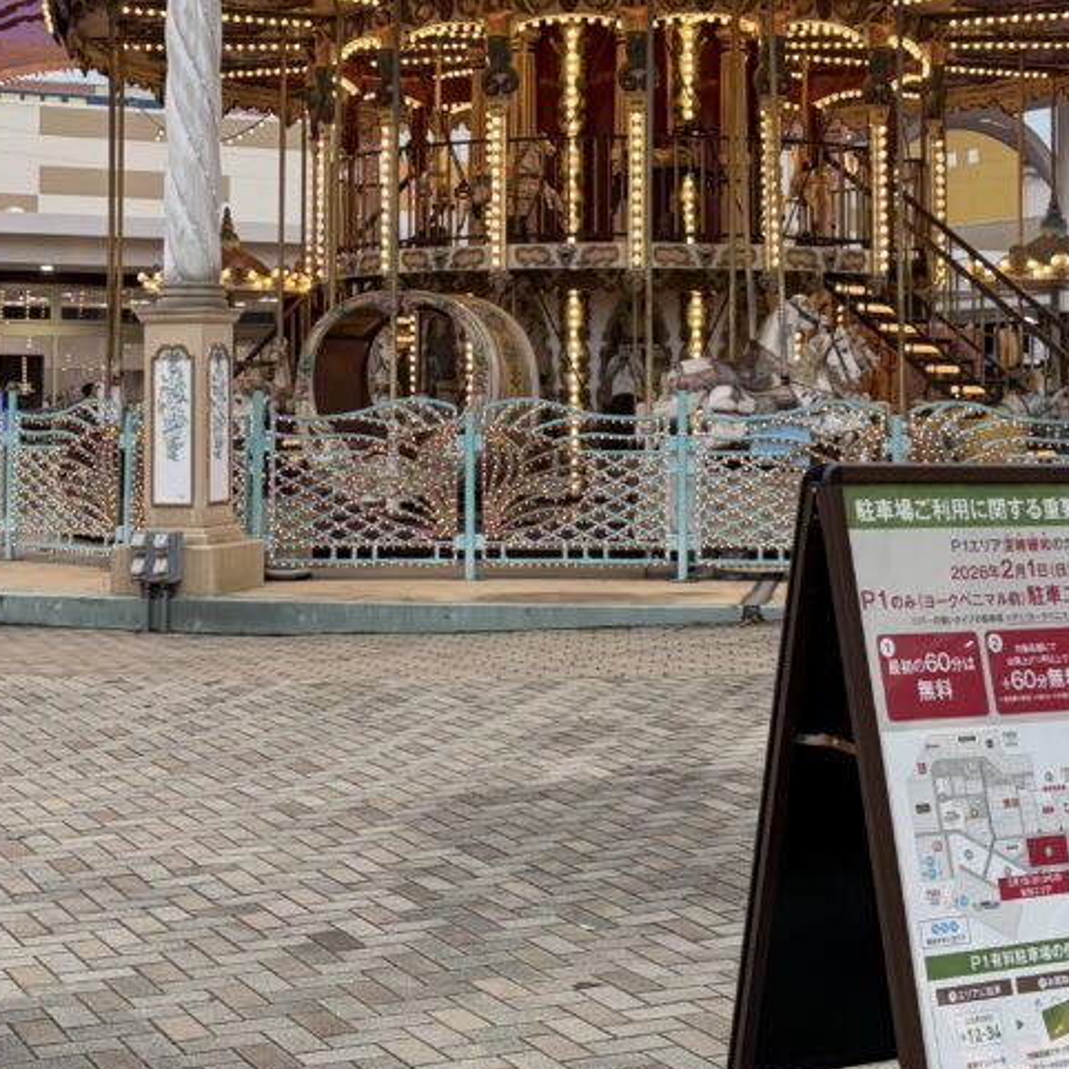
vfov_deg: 27.8
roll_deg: -0.9
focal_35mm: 61
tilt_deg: +2.3
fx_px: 2131
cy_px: 266
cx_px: 506
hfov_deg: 28.2
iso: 64
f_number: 1.6
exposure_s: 1/100
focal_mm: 5.96
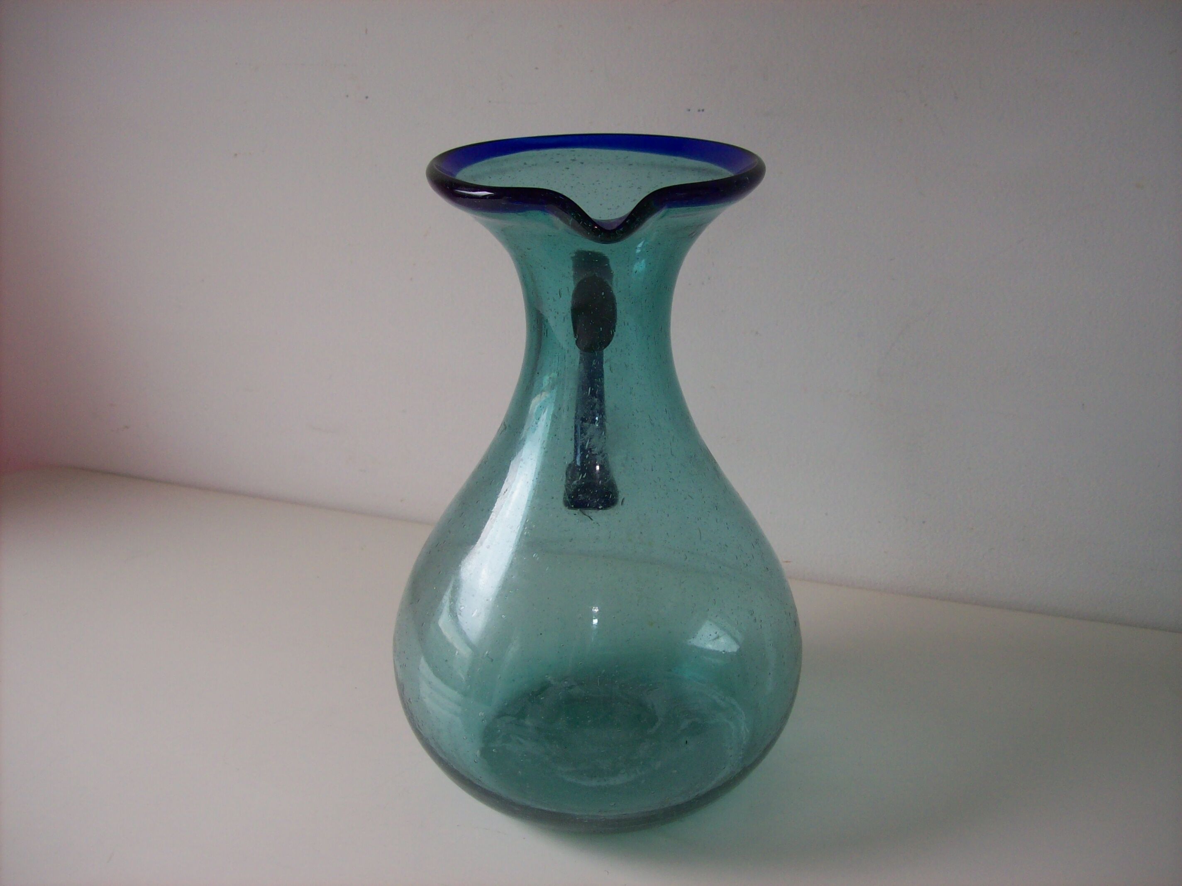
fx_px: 1229
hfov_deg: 51.4
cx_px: 591
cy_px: 443
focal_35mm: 36
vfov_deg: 39.6
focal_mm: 6
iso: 80
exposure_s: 1/64
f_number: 2.7
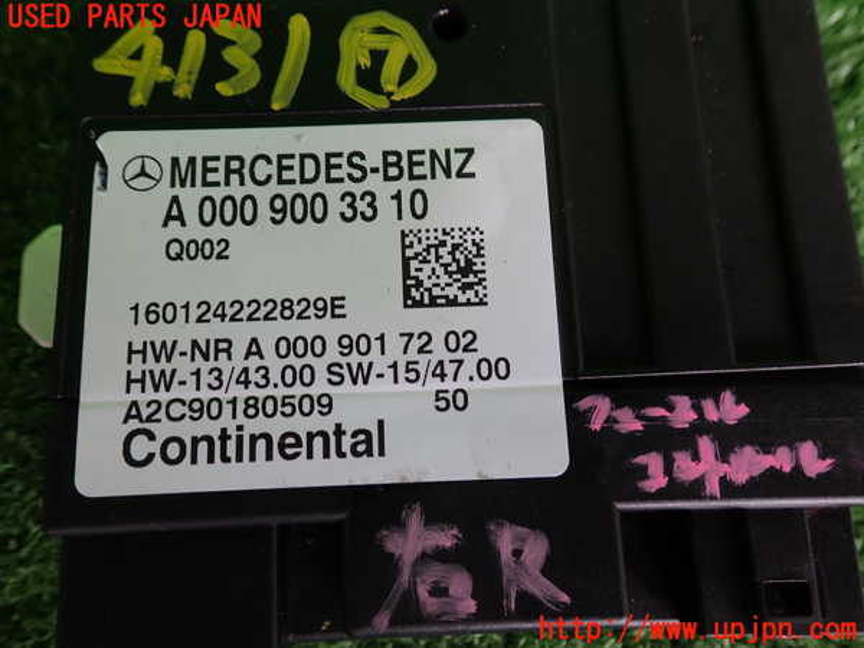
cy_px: 324
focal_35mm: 30
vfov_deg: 46.8
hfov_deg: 60.0
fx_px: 749
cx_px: 432
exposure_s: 1/60
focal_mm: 5.4
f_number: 2.3
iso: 100
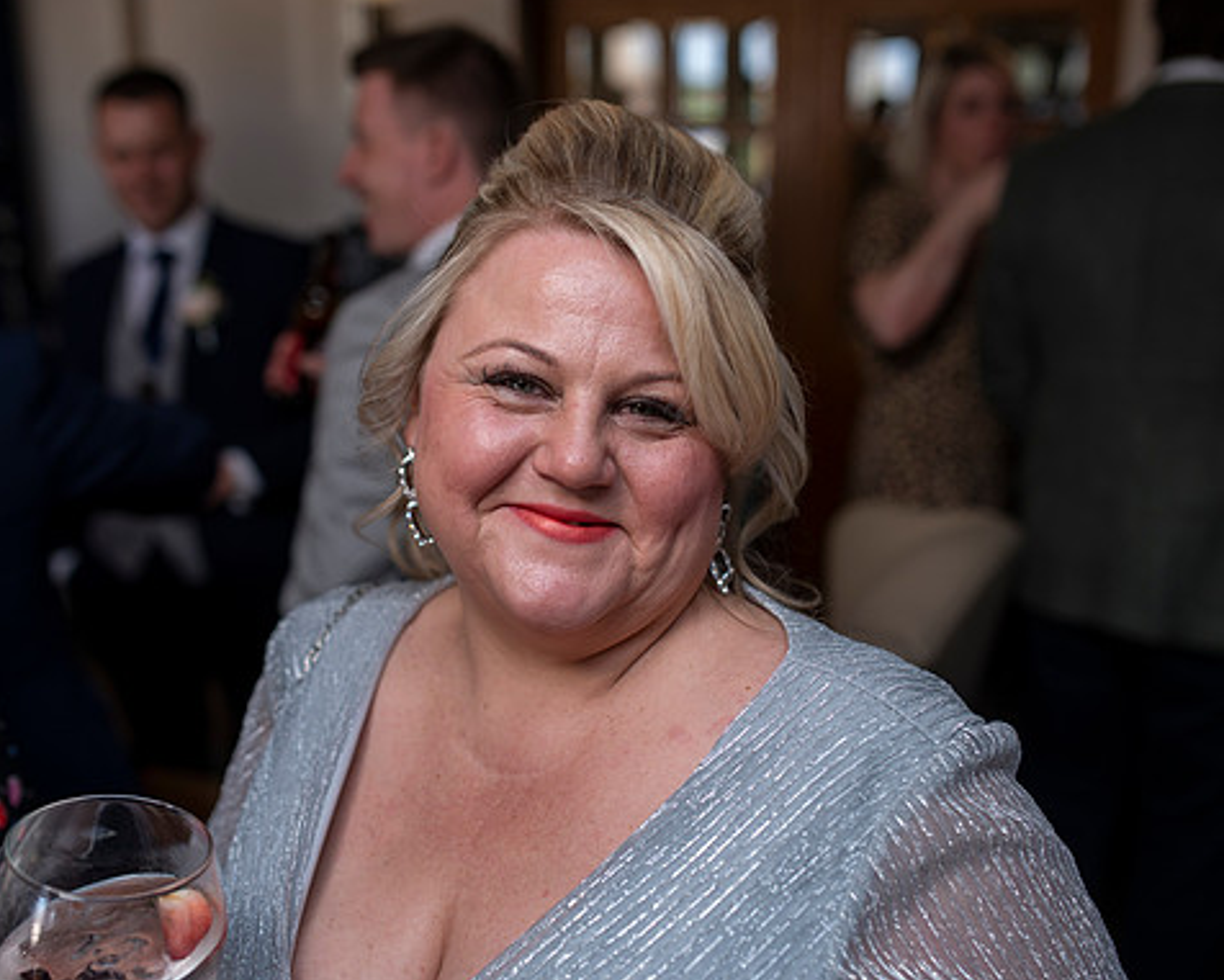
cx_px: 550
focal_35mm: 40
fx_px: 1449
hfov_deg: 45.7
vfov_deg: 37.3
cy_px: 489
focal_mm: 35
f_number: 2.5
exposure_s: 1/100
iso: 160
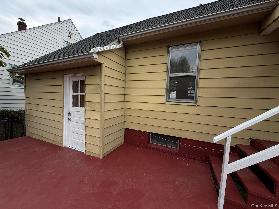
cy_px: 104
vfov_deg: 85.7
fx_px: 113
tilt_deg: -4.1
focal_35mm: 14
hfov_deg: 102.1
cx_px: 140
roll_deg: -1.5
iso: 40
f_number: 2.2
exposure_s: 1/760
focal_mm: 2.22
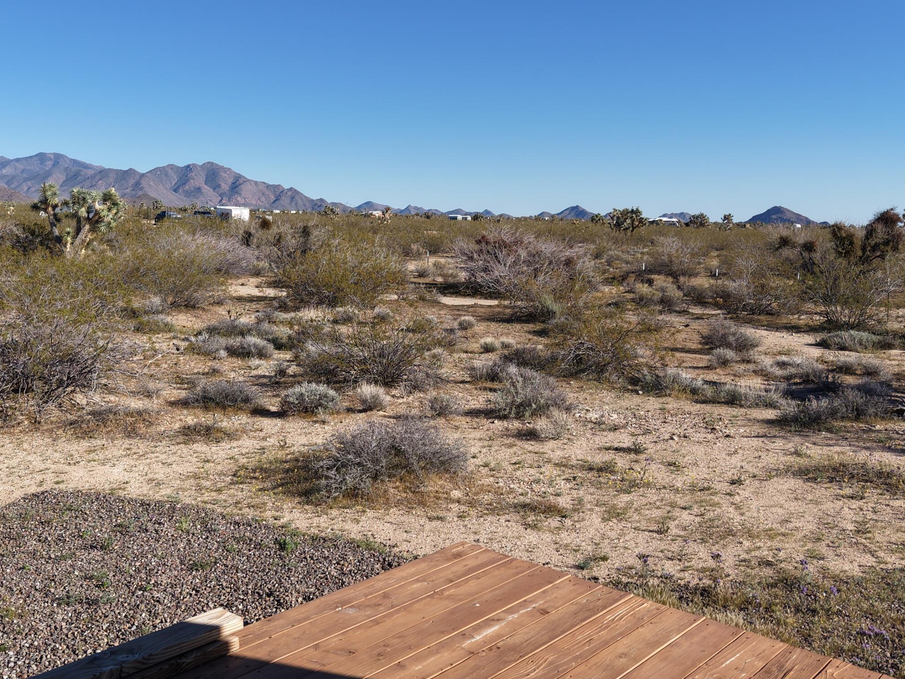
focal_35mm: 36
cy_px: 255
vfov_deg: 39.4
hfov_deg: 51.3
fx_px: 941
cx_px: 437
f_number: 1.8
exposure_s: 1/3200
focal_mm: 8.67
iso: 100
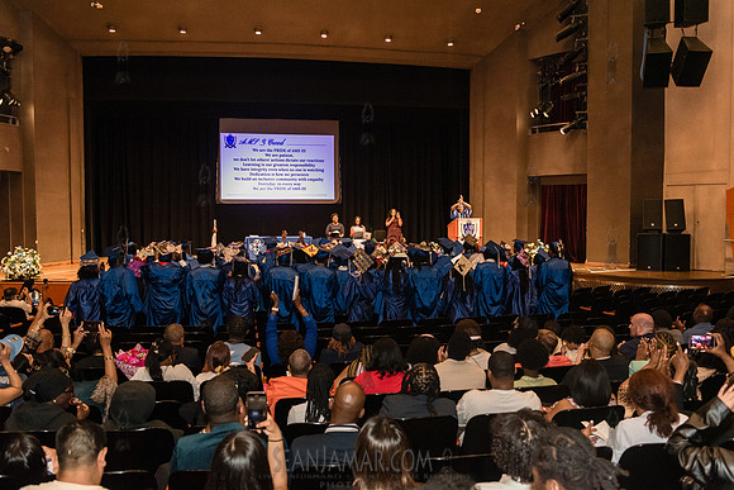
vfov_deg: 37.3
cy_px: 245
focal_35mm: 36
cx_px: 370
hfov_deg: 53.7
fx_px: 725
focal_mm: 35
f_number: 4
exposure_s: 1/200
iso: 5000
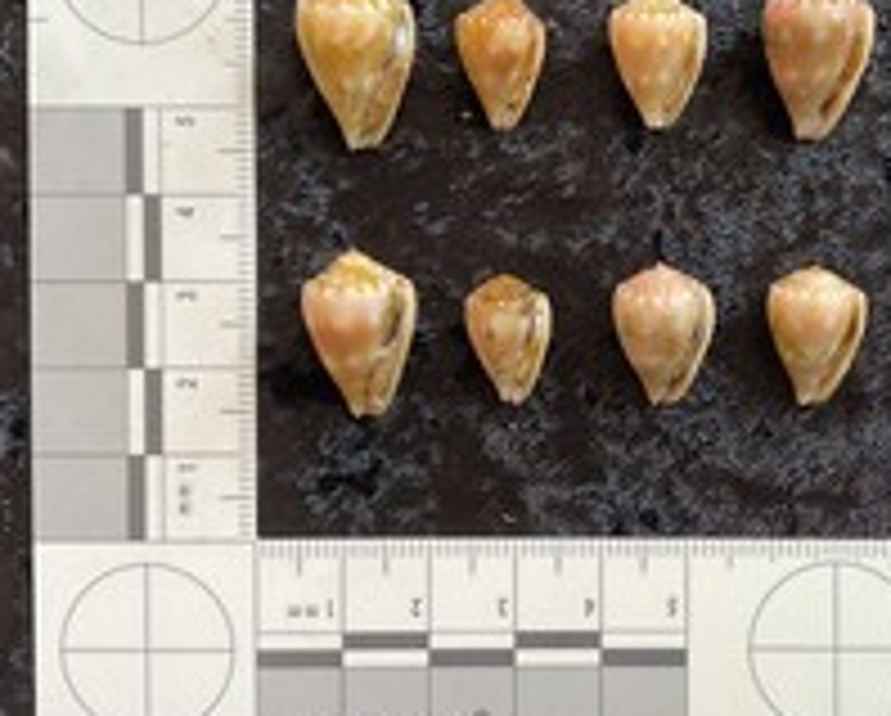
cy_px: 290
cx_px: 652
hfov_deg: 36.5
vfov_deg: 30.2
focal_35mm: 50
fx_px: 1320
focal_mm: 3
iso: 50
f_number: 1.8
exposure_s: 1/120
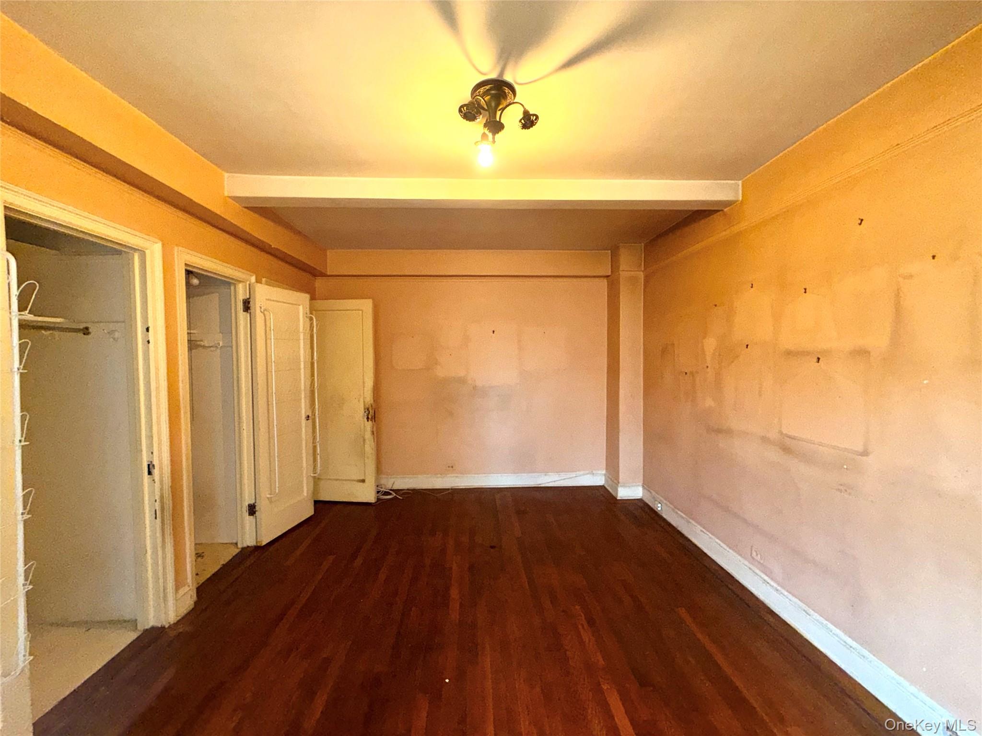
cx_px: 491
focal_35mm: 14
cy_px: 368
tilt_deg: -1.2
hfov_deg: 102.1
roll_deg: +1.4
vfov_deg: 85.7
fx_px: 397
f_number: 2.2
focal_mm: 2.22
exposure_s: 1/60
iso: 64
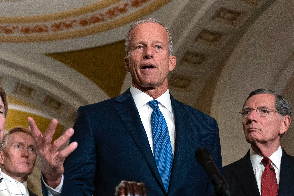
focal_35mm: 45
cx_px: 147
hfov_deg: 43.6
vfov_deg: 29.9
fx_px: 367
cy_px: 98
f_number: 3.5
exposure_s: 1/250
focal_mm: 45
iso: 3200
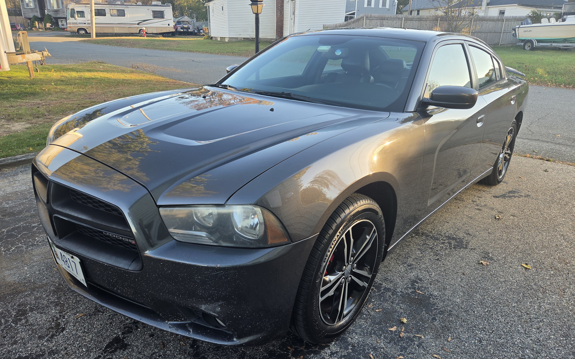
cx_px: 282
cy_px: 182
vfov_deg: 49.3
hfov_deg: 72.5
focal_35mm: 25
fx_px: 392
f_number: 1.8
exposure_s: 1/557
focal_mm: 5.4
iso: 80
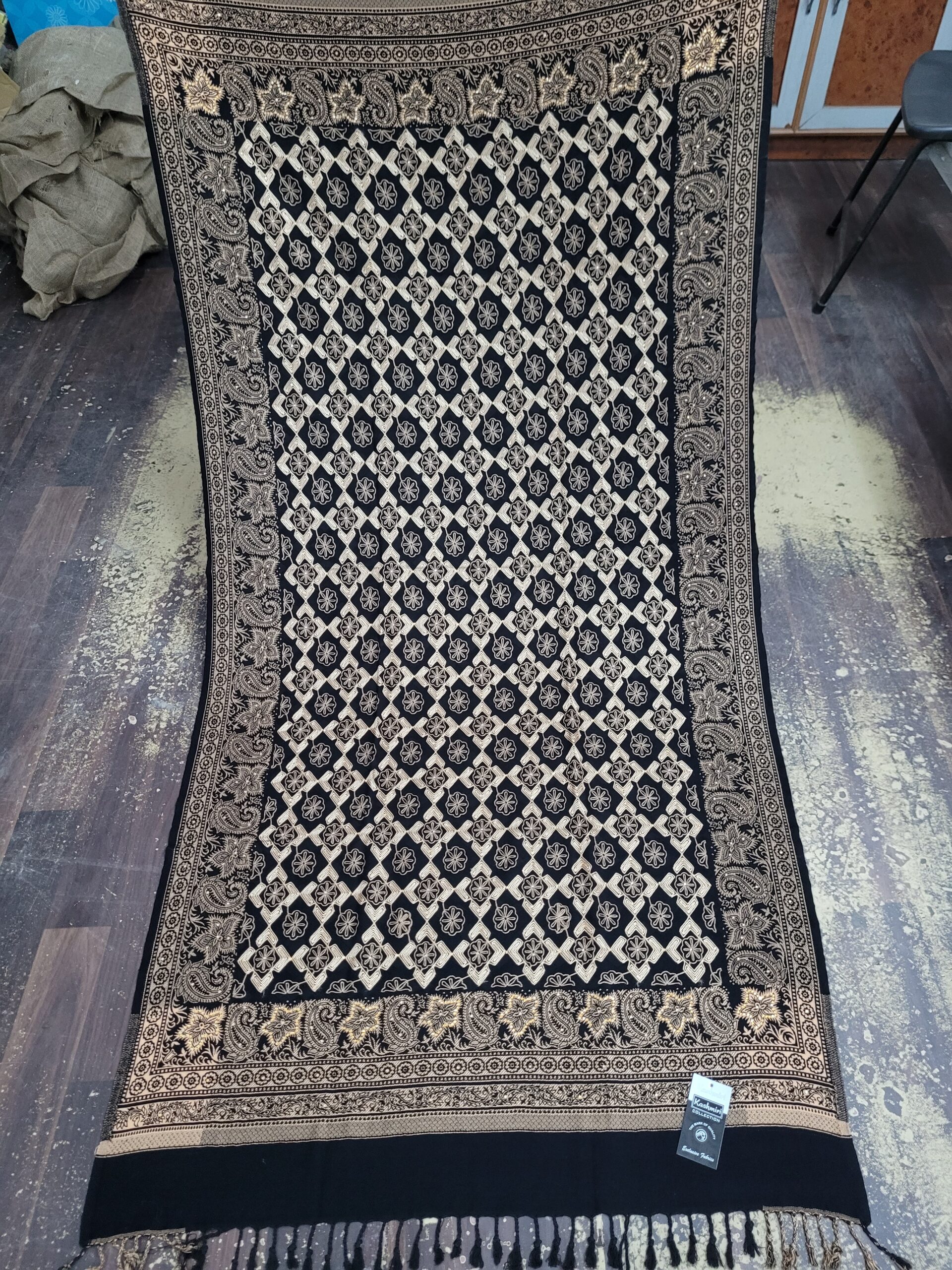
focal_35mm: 26
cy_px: 635
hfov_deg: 53.1
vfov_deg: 67.3
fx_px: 953
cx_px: 476
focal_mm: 5.4
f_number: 1.8
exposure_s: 1/25
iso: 500
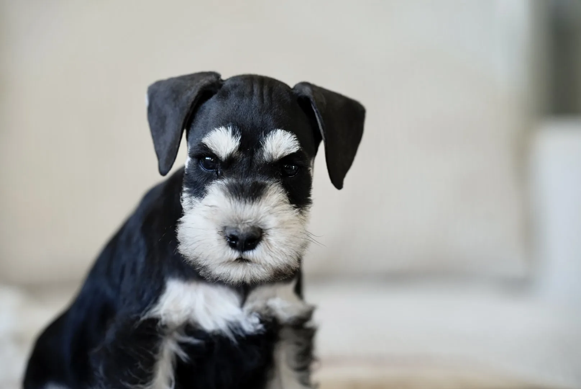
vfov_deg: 12.5
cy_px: 194
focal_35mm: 110
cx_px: 290
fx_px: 1776
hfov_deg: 18.6
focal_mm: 110
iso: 500
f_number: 4
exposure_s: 1/160
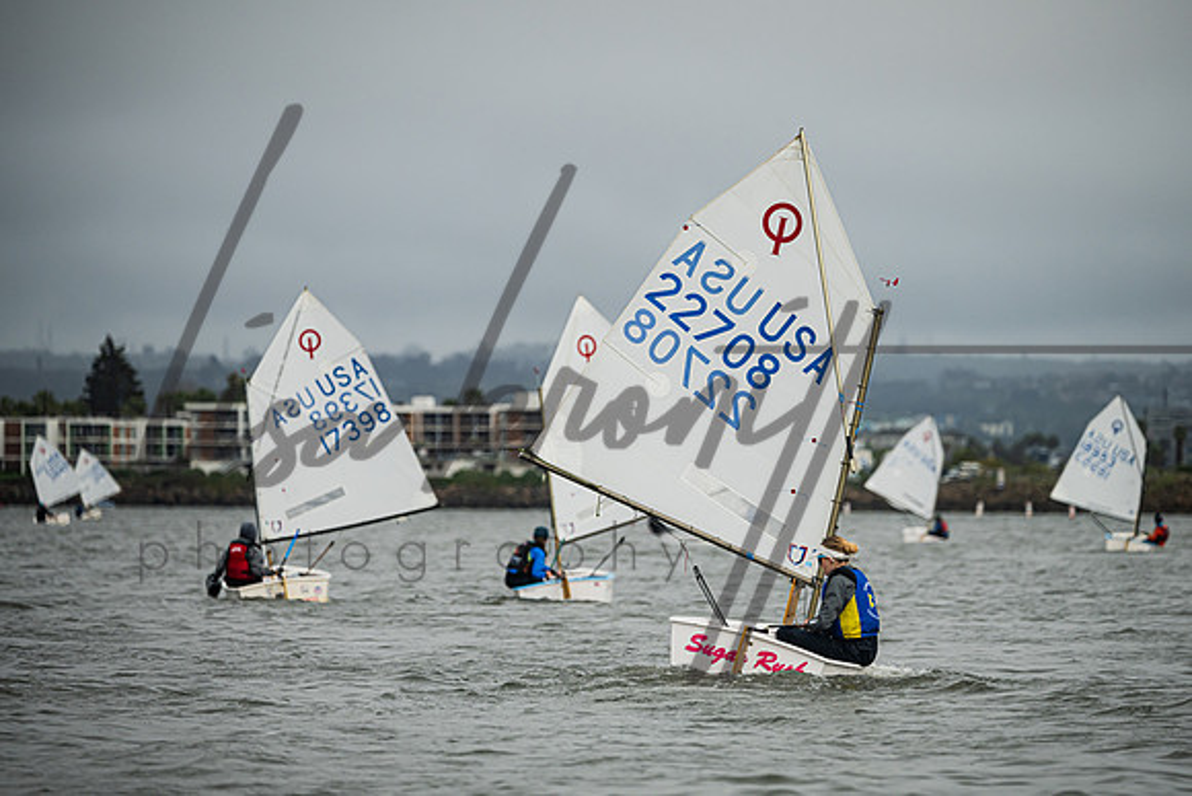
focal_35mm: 288
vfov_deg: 4.8
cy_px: 398
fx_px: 9549
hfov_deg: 7.1
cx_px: 651
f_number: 5
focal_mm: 250
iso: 320
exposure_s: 1/4000
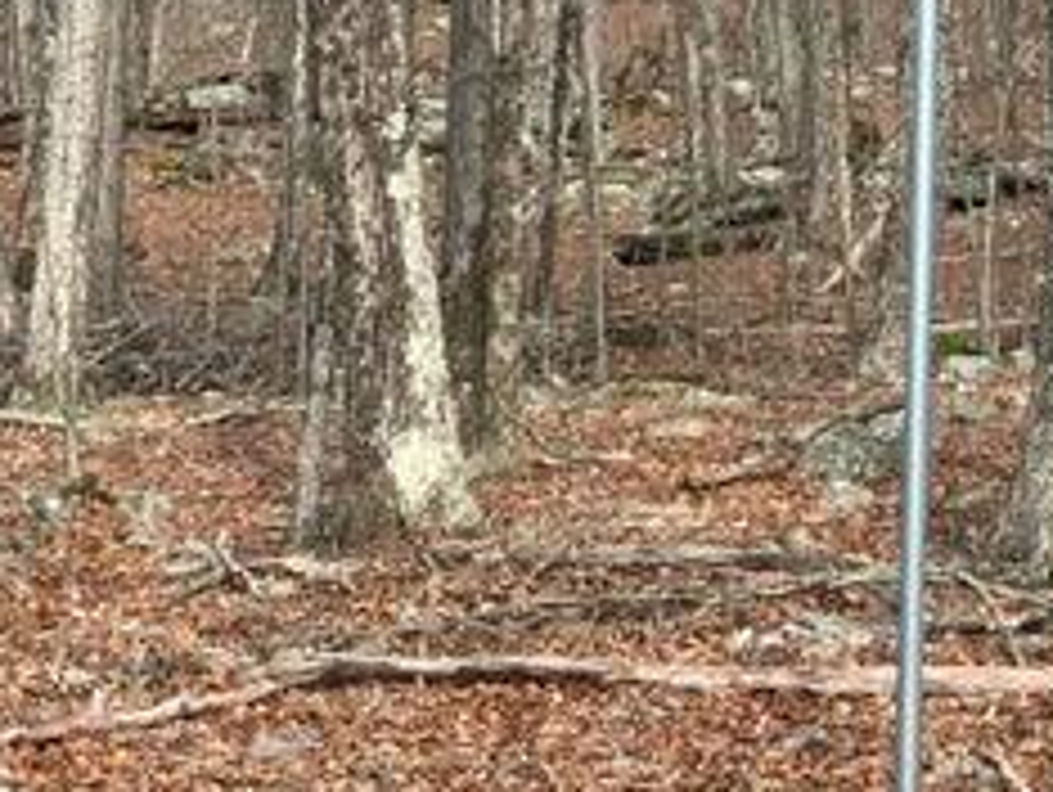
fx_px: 4324
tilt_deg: +5.7
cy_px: 117
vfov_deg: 10.4
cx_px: 540
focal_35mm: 142
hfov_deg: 13.9
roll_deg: -3.7
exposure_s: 1/158
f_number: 2.4
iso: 16
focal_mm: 6
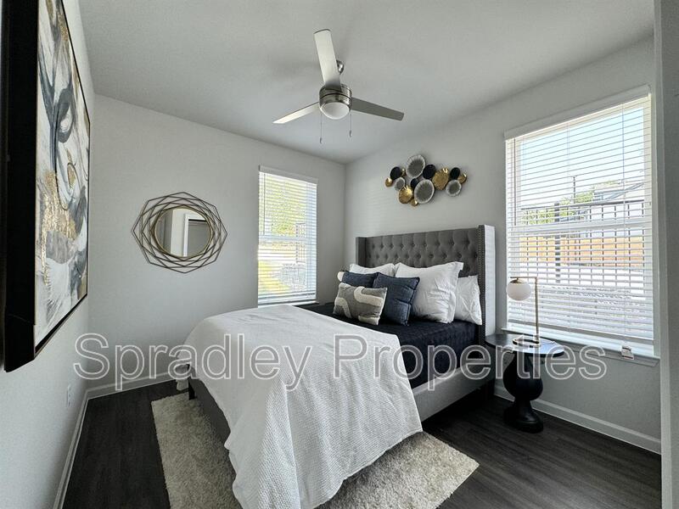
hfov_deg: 102.1
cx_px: 340
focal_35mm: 14
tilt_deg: +1.2
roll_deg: +0.1
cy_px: 254
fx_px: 275
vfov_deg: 85.7
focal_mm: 2.22
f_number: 2.2
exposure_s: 1/99
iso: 80
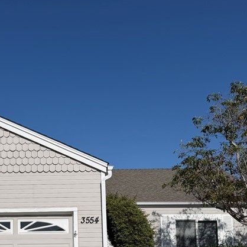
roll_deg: +1.2
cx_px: 52
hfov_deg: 32.0
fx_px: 420
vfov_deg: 31.8
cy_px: 204
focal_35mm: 52
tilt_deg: +6.3
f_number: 1.78
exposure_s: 1/17544
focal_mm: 6.76
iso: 80
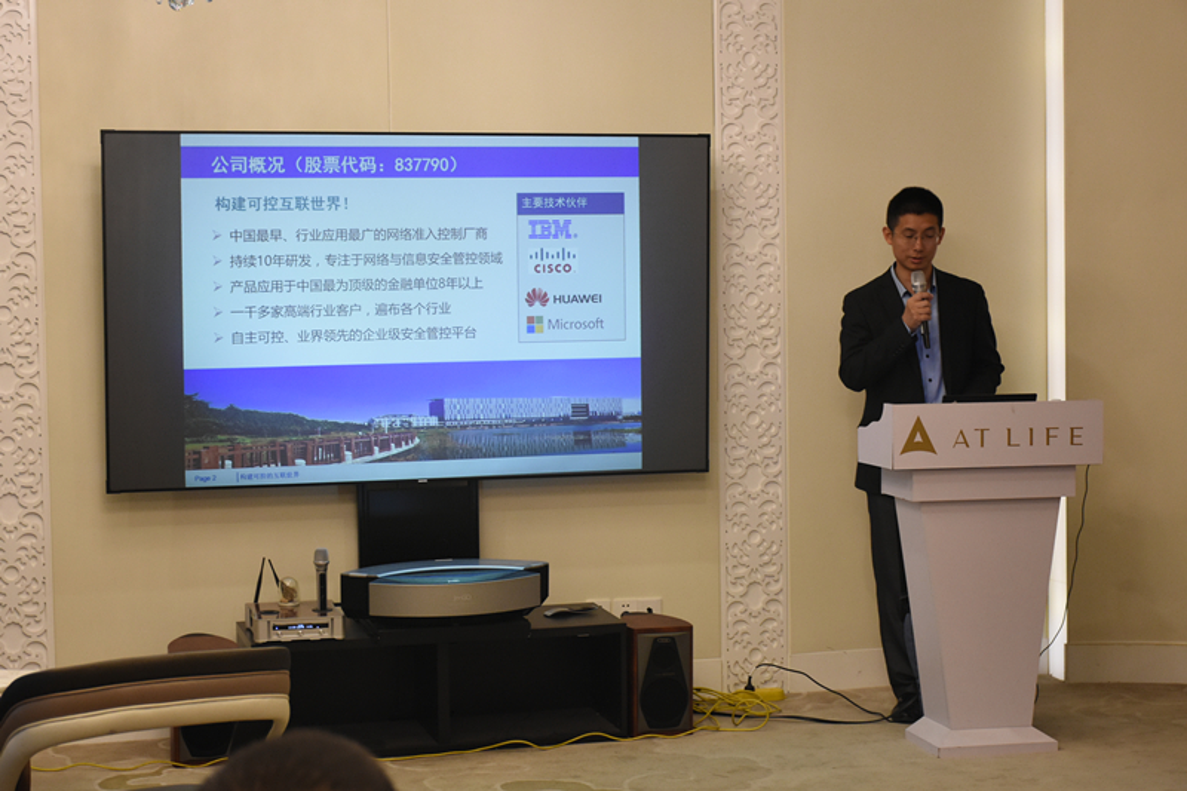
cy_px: 396
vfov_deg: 20.2
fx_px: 2225
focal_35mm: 68
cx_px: 594
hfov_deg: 29.9
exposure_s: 1/80
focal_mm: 45
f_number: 5
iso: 1400
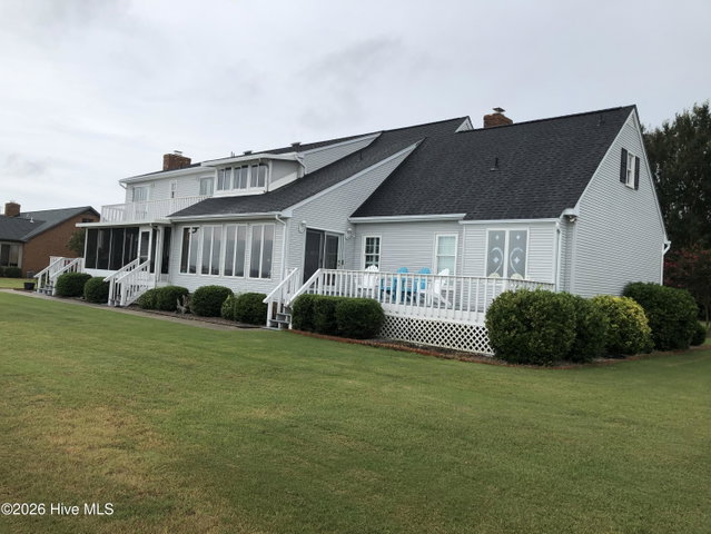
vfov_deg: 49.8
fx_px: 575
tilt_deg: +3.2
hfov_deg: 63.4
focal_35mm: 28
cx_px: 356
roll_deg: -3.6
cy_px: 267
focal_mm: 3.99
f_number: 1.8
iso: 20
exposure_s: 1/558
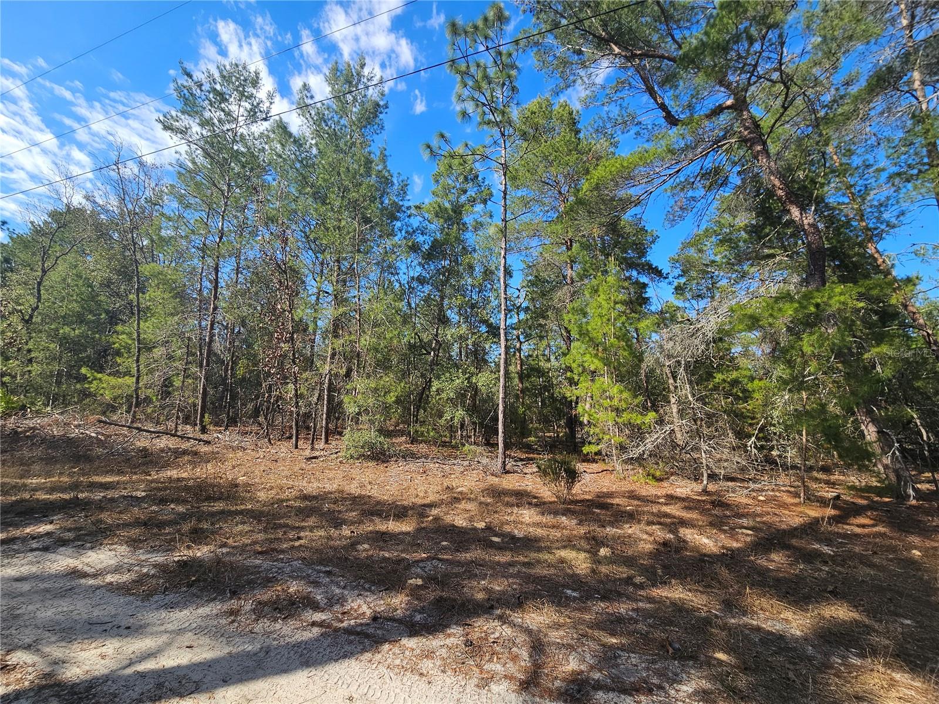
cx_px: 470
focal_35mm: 13
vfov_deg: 89.9
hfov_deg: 106.2
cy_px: 352
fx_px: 353
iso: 50
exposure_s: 1/934
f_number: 2.2
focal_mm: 2.2
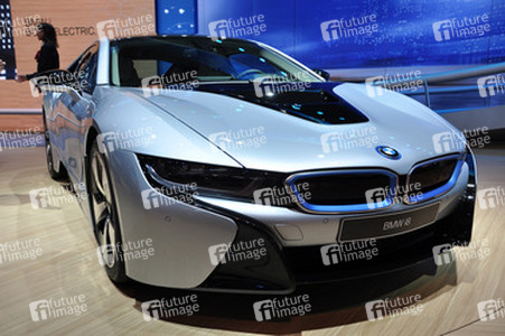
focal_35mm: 33
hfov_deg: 57.3
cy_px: 168
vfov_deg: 39.9
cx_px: 252
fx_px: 463
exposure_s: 1/100
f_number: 5.6
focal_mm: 22
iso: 500
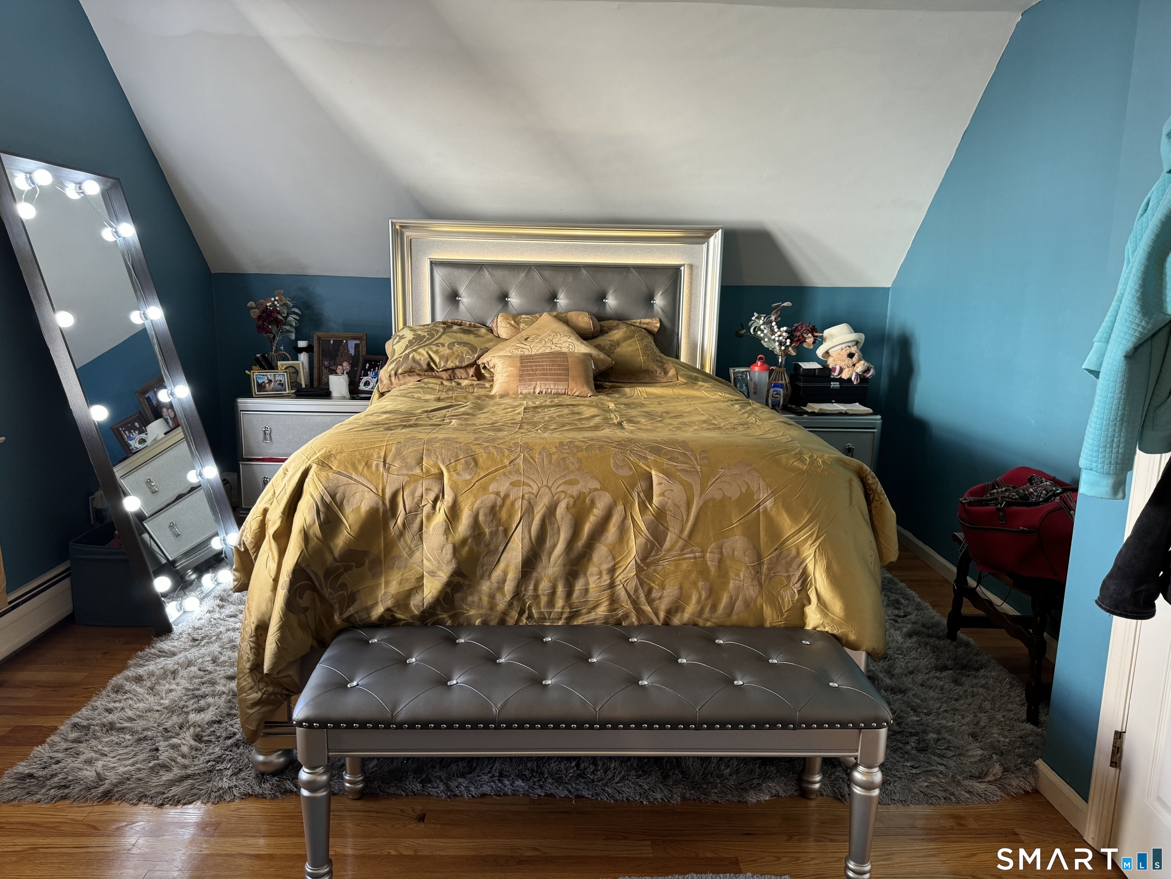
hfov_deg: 71.6
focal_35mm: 24
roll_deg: -1.0
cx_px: 586
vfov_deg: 56.8
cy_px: 440
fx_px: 812
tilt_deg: -11.1
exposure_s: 1/62
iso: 200
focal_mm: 6.76
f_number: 1.78
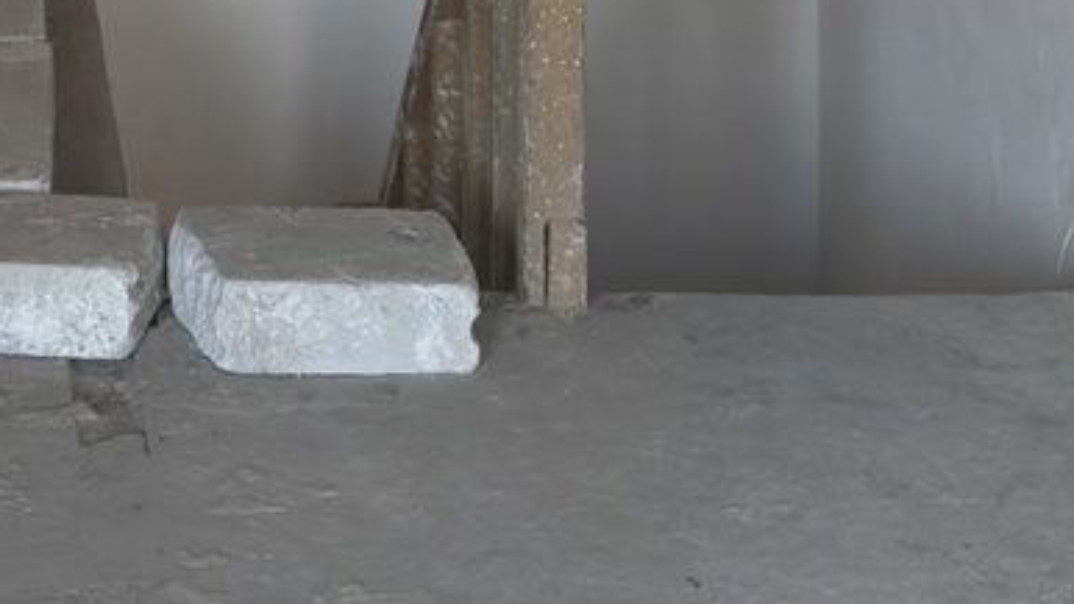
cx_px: -58
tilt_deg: -0.2
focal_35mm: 130
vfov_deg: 8.3
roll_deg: +0.7
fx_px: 3702
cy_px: -1041
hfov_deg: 16.1
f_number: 1.78
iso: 125
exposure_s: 1/70
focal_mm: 6.76
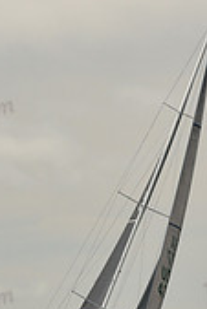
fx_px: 4725
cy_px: 203
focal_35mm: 549
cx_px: 109
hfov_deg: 2.5
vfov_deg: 3.8
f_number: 8
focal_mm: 160
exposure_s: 1/800
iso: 320
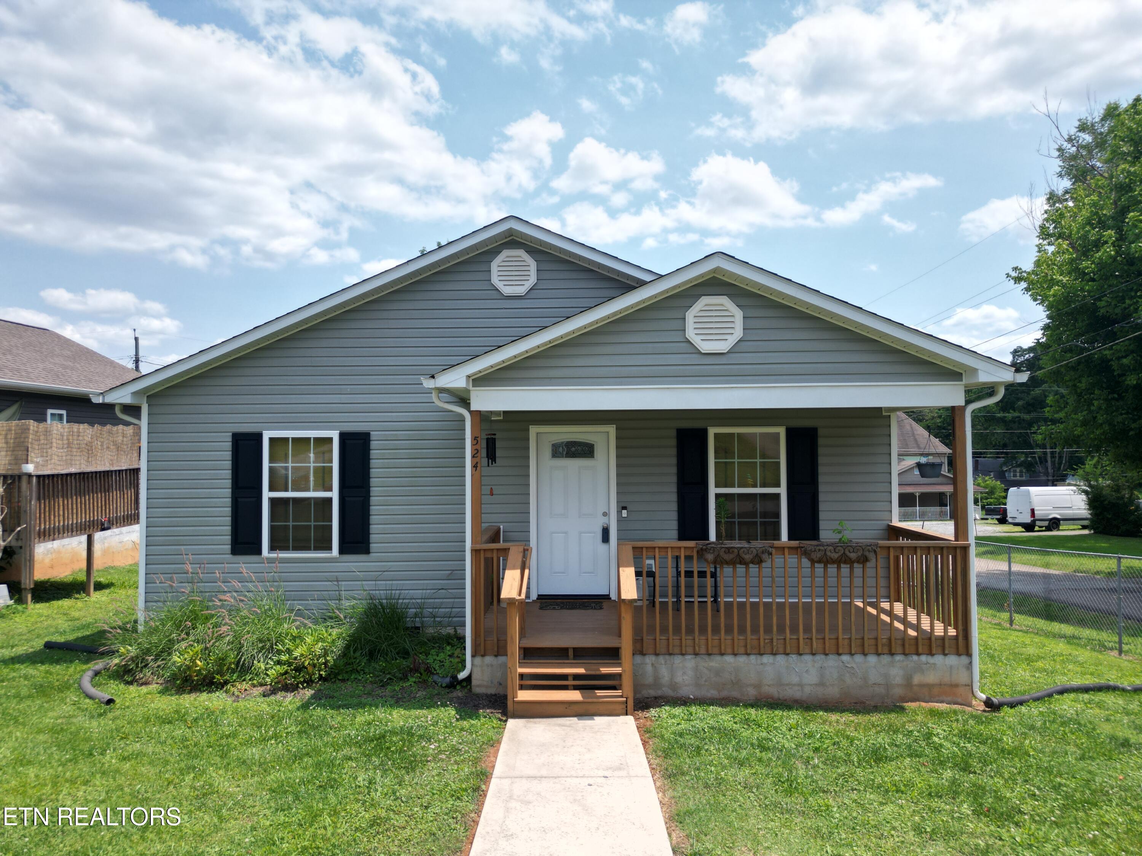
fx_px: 792
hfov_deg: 71.6
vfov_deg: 56.8
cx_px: 571
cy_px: 428
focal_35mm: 24
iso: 100
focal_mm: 6.72
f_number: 1.7
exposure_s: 1/2500
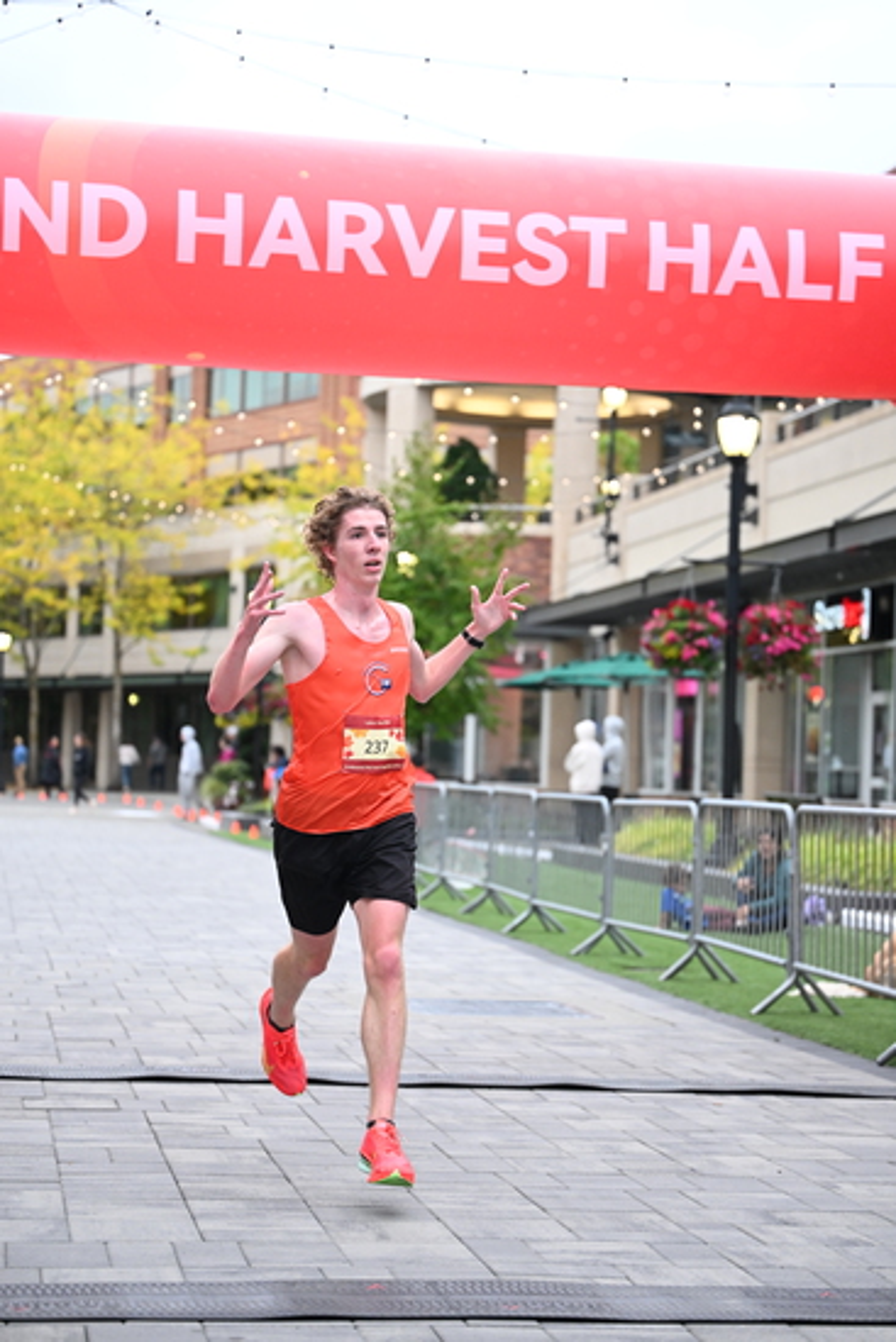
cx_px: 448
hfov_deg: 19.5
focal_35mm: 70
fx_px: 2611
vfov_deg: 28.8
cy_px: 671
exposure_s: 1/800
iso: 1600
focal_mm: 70
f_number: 2.8
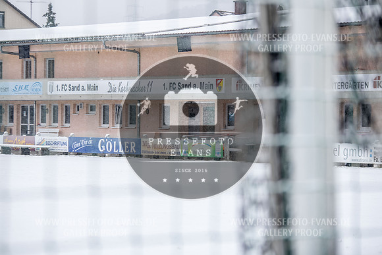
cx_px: 184
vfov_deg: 8.6
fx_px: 1695
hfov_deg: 12.9
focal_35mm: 160
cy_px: 115
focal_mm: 140
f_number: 4
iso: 160
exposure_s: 1/320
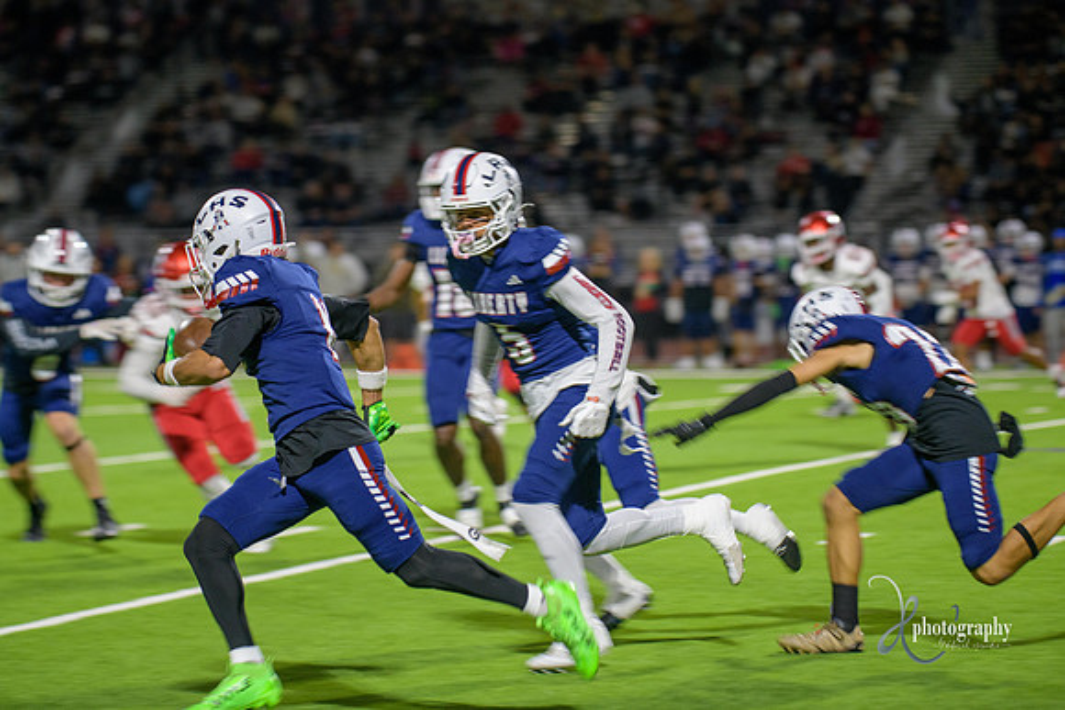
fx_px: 4290
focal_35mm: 145
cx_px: 532
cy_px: 355
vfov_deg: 9.5
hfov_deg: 14.2
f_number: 2.8
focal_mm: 145
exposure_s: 1/250
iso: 1250
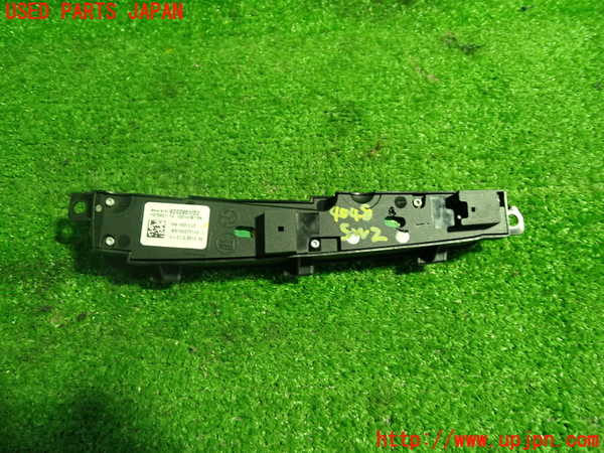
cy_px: 226
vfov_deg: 46.8
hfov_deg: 60.0
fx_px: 523
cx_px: 302
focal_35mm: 30
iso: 320
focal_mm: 5.4
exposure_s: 1/30
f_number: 2.3
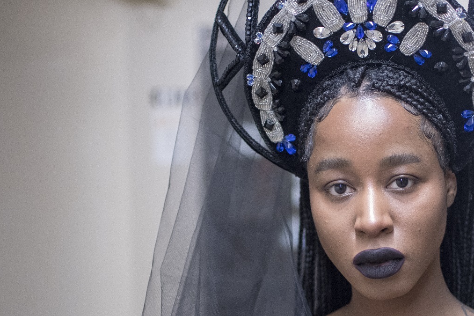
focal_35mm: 78
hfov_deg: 25.9
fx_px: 1023
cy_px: 219
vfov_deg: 17.5
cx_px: 331
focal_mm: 35
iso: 3200
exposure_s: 1/400
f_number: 1.8
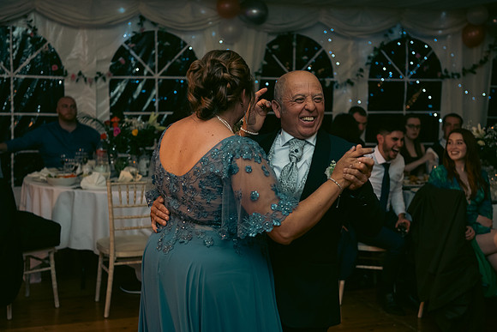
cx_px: 248
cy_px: 166
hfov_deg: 35.6
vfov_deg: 24.2
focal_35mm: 56
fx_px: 773
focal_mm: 56
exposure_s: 1/160
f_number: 3.5
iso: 800
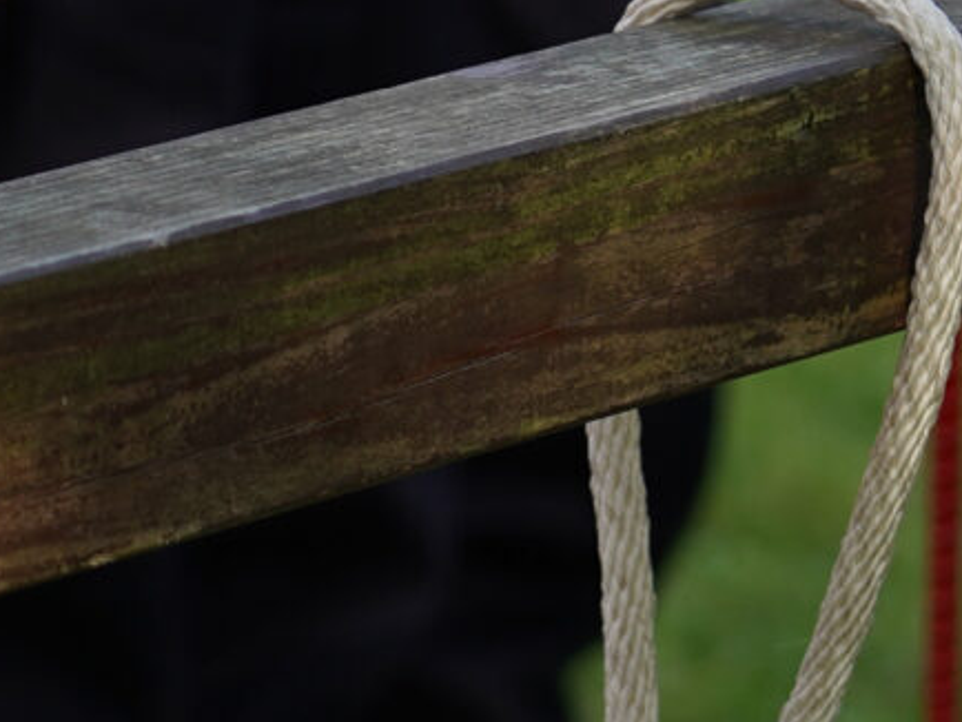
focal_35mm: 448
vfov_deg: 3.3
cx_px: 1177
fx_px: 12457
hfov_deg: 4.4
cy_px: 435
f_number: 4
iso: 125
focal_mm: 79
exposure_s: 1/500
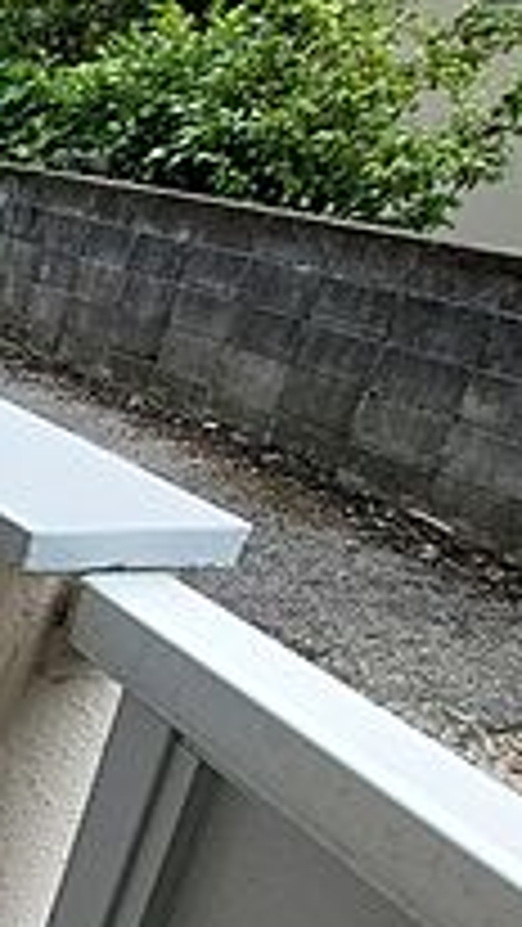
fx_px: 1082
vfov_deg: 46.1
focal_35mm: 44
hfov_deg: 16.3
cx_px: -652
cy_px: 554
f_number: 2.2
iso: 50
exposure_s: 1/278
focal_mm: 1.74
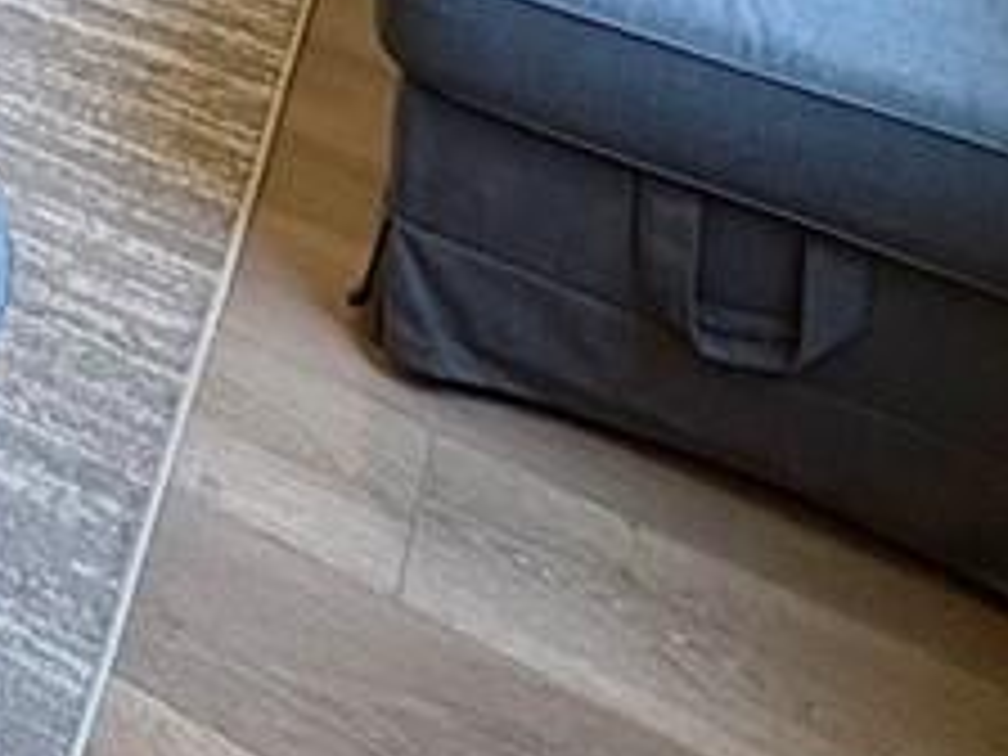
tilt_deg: -8.8
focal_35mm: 64
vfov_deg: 15.7
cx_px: -567
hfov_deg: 23.3
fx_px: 1864
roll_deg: +0.2
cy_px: -918
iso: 200
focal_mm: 2.22
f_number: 2.2
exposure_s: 1/120
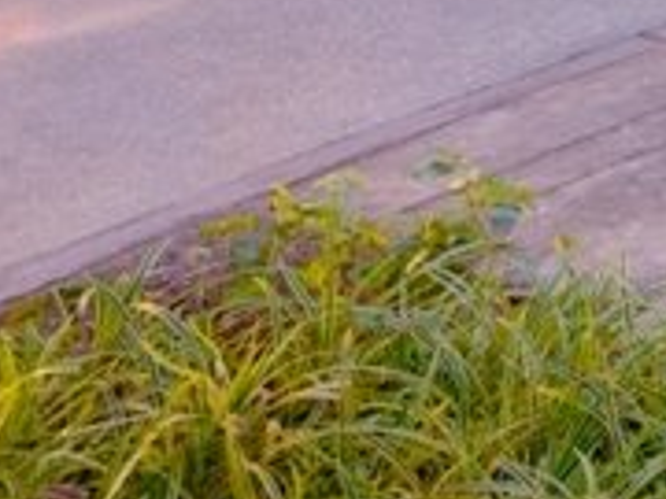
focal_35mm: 86
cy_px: -651
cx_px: 1856
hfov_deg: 12.6
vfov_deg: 13.3
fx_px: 1655
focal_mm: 14
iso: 160
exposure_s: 6
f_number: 9.5
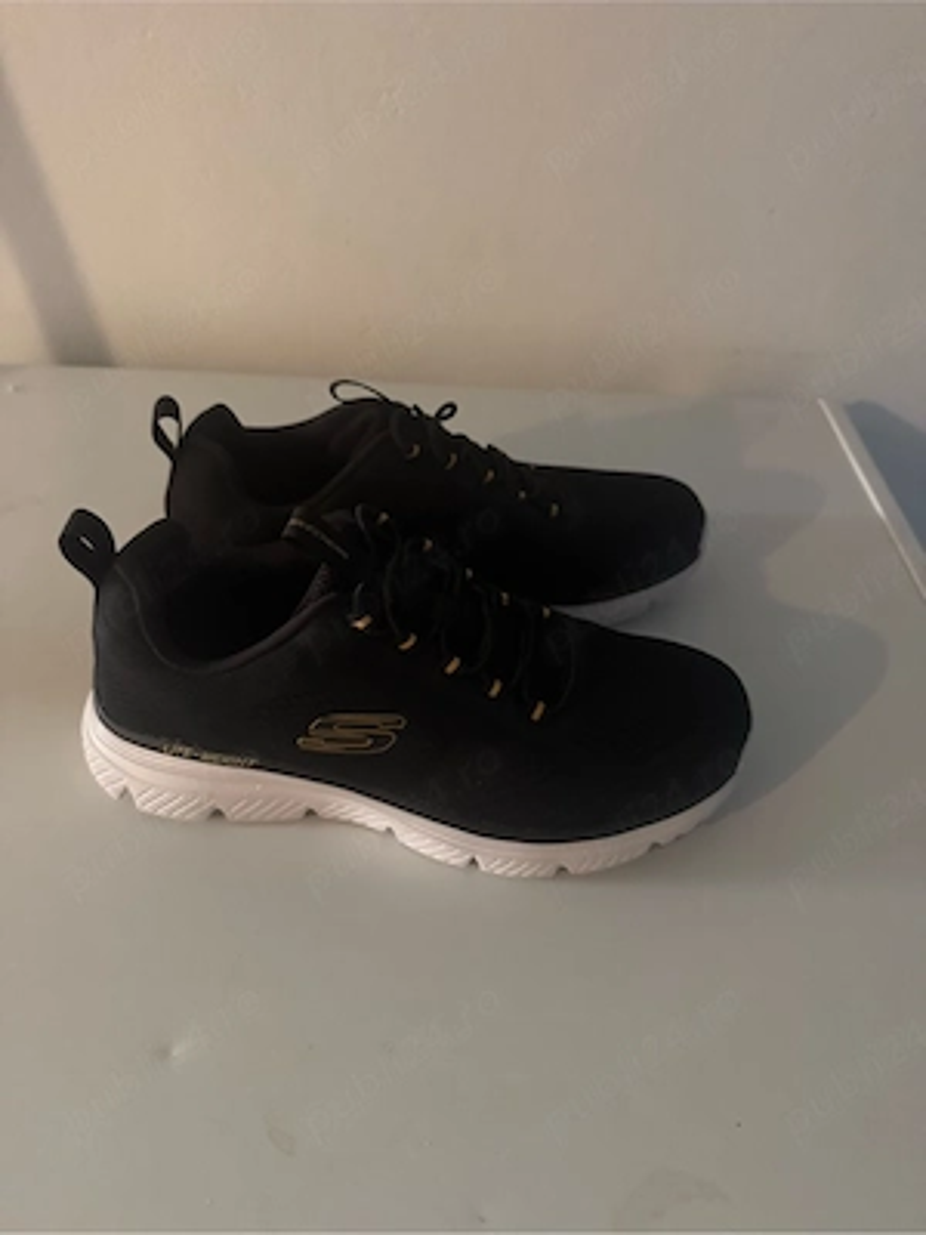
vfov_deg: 71.6
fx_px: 856
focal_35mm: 24
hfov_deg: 56.8
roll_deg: -2.8
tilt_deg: -42.9
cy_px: 618
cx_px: 463
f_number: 1.78
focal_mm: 6.76
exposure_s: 1/32
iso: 1000
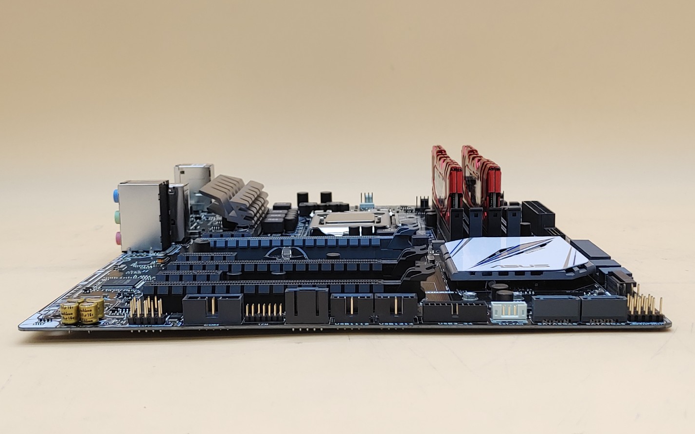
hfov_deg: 42.6
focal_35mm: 47
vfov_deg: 27.4
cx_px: 347
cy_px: 247
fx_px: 890
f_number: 1.8
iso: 50
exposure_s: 1/100
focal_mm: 4.36
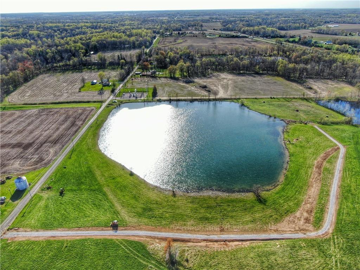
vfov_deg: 56.8
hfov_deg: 71.6
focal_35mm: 24
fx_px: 250
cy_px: 135
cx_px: 180
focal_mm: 4.39
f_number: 2.8
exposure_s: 1/1000
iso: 100
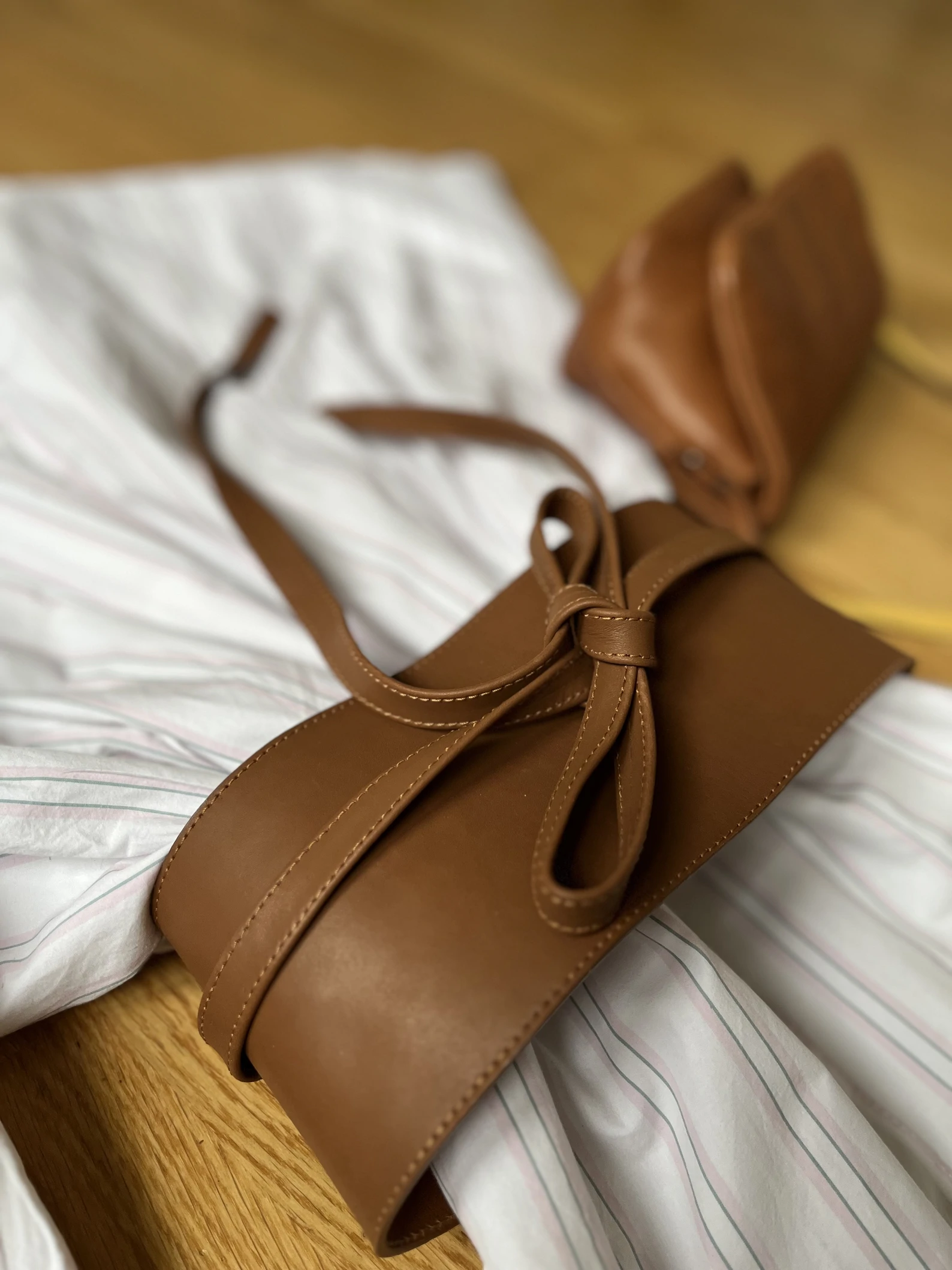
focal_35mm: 26
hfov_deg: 53.1
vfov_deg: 67.3
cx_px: 476
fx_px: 953
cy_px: 635
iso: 125
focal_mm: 5.1
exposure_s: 1/63
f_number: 1.6
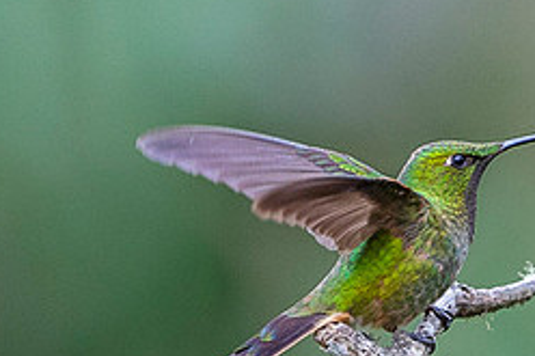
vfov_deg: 0.7
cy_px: 251
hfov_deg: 1.0
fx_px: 29791
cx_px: 477
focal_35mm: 2006
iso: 2500
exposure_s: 1/2500
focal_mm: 500
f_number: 4
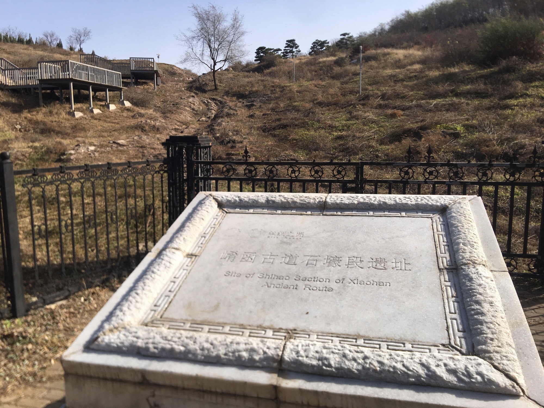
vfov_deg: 48.2
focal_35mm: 29
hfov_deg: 61.7
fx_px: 456
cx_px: 272
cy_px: 204
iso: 25
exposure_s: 1/1479
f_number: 2.2
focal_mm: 4.15
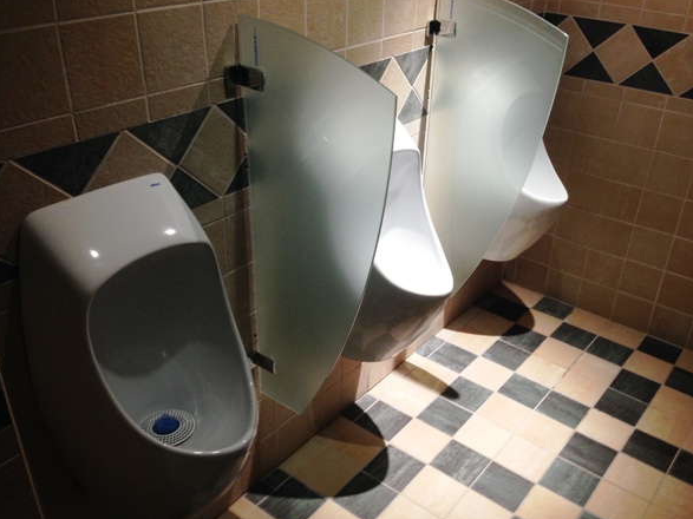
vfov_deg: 39.6
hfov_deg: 51.3
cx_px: 373
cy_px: 269
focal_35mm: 36
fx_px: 721
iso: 100
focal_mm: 4.12
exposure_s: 1/20
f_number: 2.4
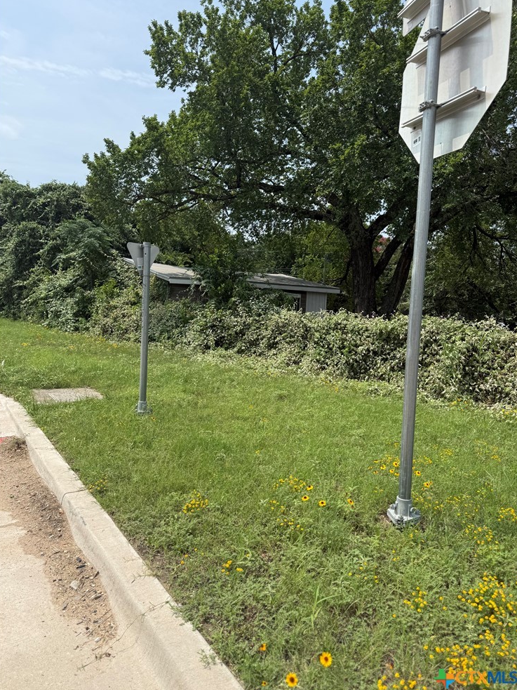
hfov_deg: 54.9
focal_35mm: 25
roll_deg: -2.2
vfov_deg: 69.4
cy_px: 343
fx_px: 498
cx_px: 265
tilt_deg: -4.4
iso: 80
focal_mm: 6.76
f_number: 1.78
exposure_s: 1/4673
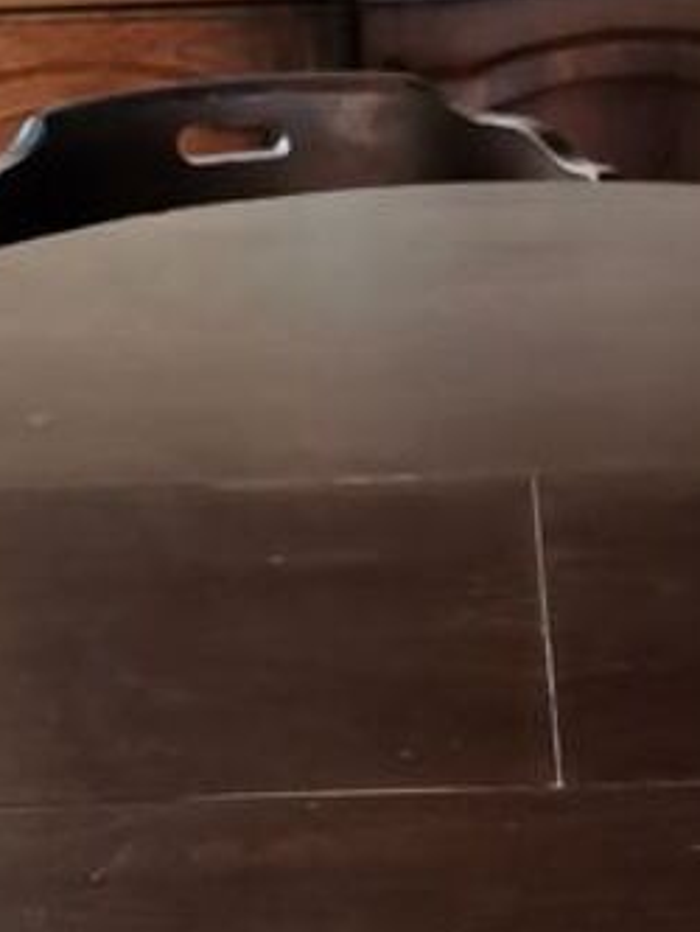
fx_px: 2802
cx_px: 524
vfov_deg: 18.0
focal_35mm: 104
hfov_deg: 14.2
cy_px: 1121
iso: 400
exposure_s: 1/50
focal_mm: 4.75
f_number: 1.8
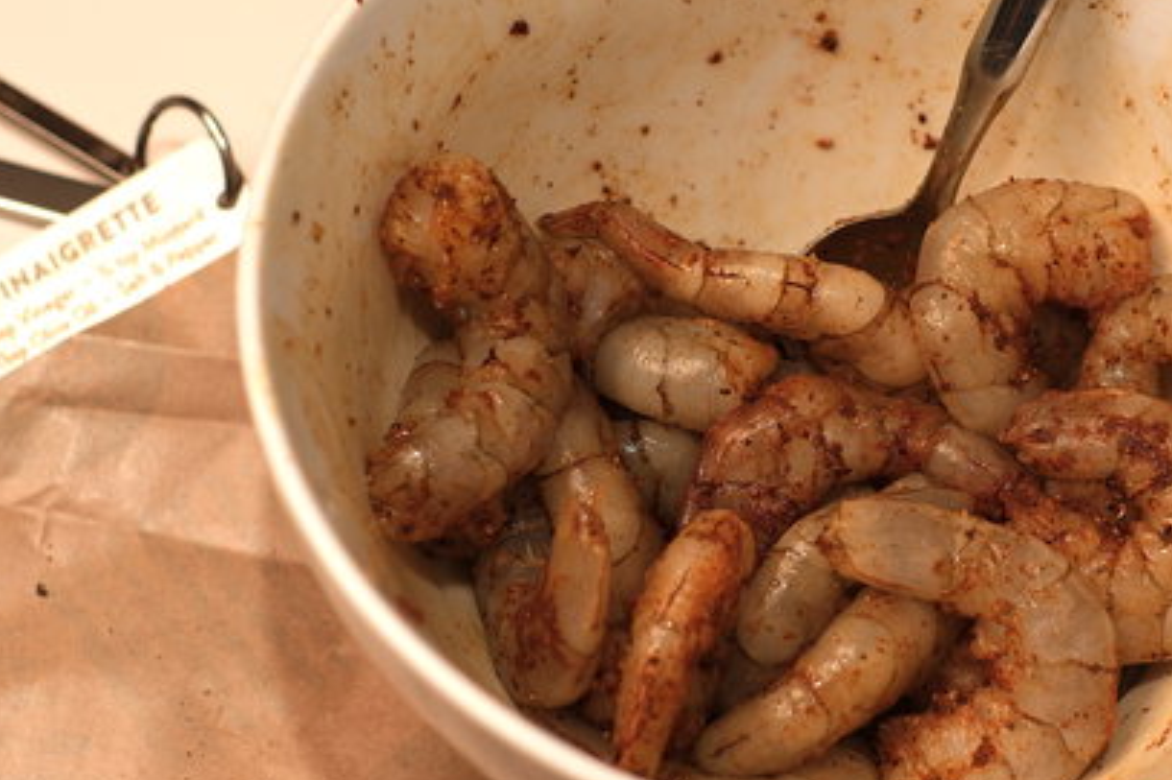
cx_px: 665
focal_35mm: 83
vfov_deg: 16.4
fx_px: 2701
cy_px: 412
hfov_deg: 24.5
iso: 125
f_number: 2.8
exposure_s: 1/180
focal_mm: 30
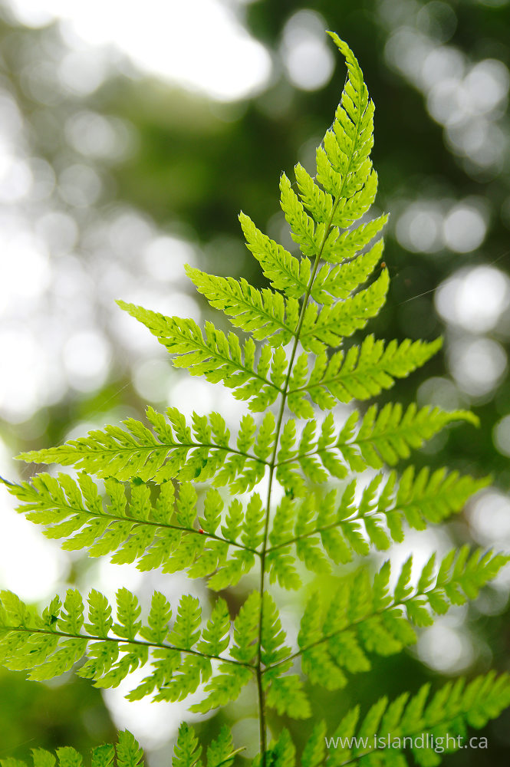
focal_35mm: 60
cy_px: 384
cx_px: 255
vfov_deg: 33.4
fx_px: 1277
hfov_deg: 22.6
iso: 320
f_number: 4
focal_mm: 40
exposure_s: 1/100
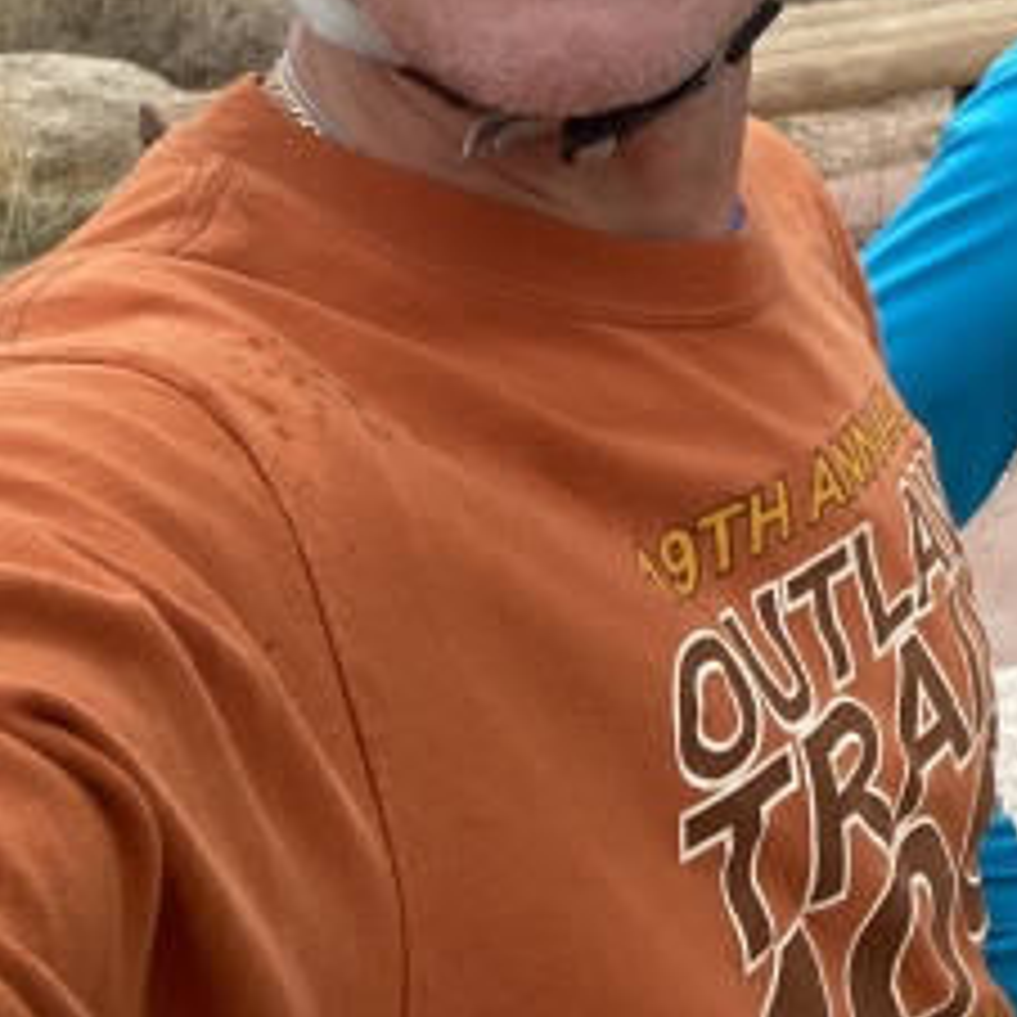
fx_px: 2393
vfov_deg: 21.7
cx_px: 1580
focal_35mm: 72
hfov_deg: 20.2
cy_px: -292
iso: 25
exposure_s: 1/628
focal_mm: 2.71
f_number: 2.2
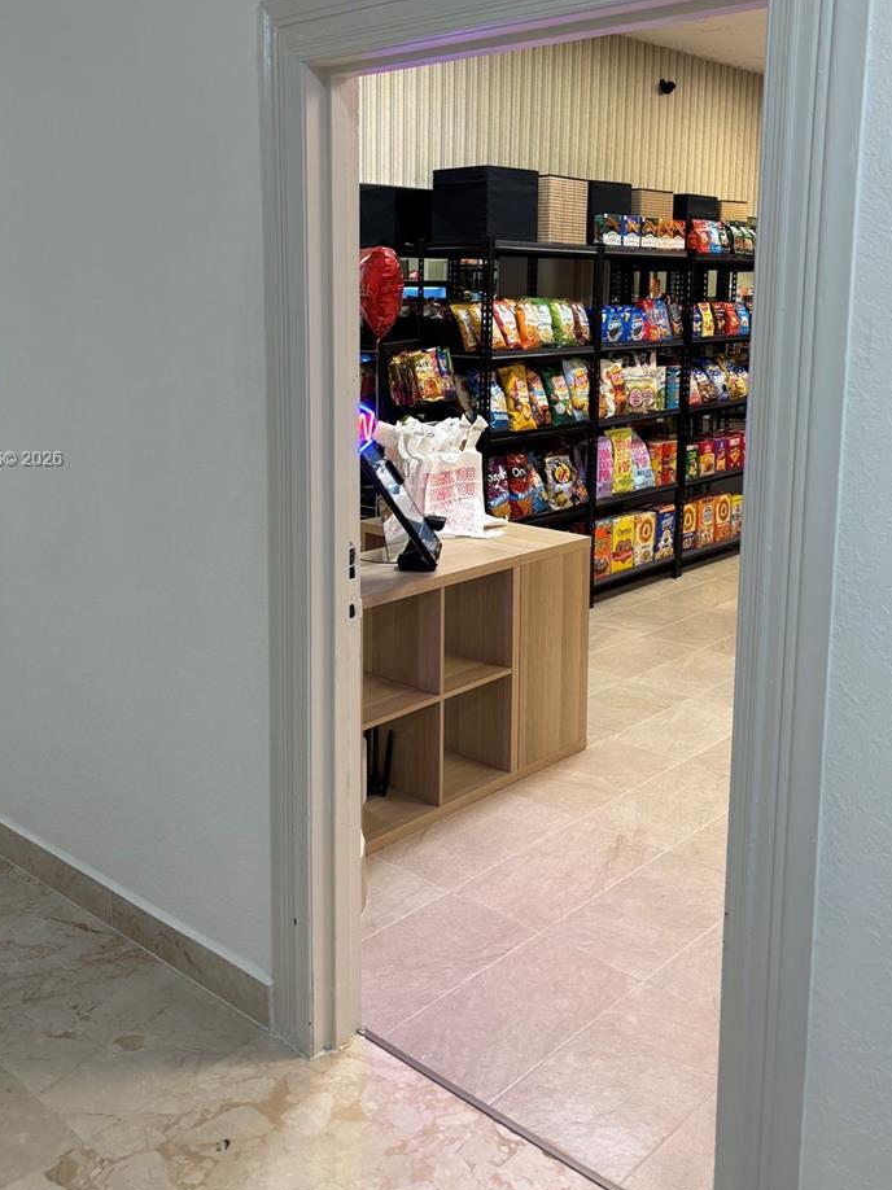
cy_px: 460
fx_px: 1169
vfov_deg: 53.5
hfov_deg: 41.7
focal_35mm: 34
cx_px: 406
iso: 100
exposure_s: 1/60
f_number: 1.6
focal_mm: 5.96
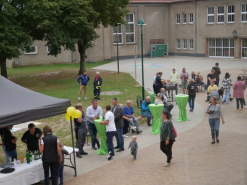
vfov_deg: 26.1
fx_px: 400
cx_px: 124
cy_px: 92
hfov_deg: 34.3
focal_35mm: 56
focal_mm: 28
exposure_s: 1/160
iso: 200
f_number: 6.3
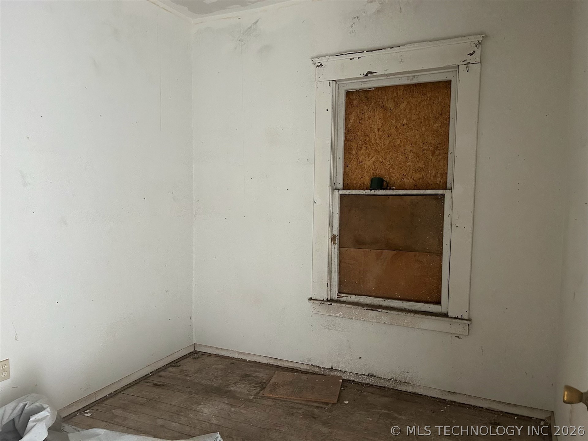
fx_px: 442
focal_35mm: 26
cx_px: 294
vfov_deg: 53.1
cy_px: 220
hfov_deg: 67.3
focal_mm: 5.7
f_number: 1.5
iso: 320
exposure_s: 1/60
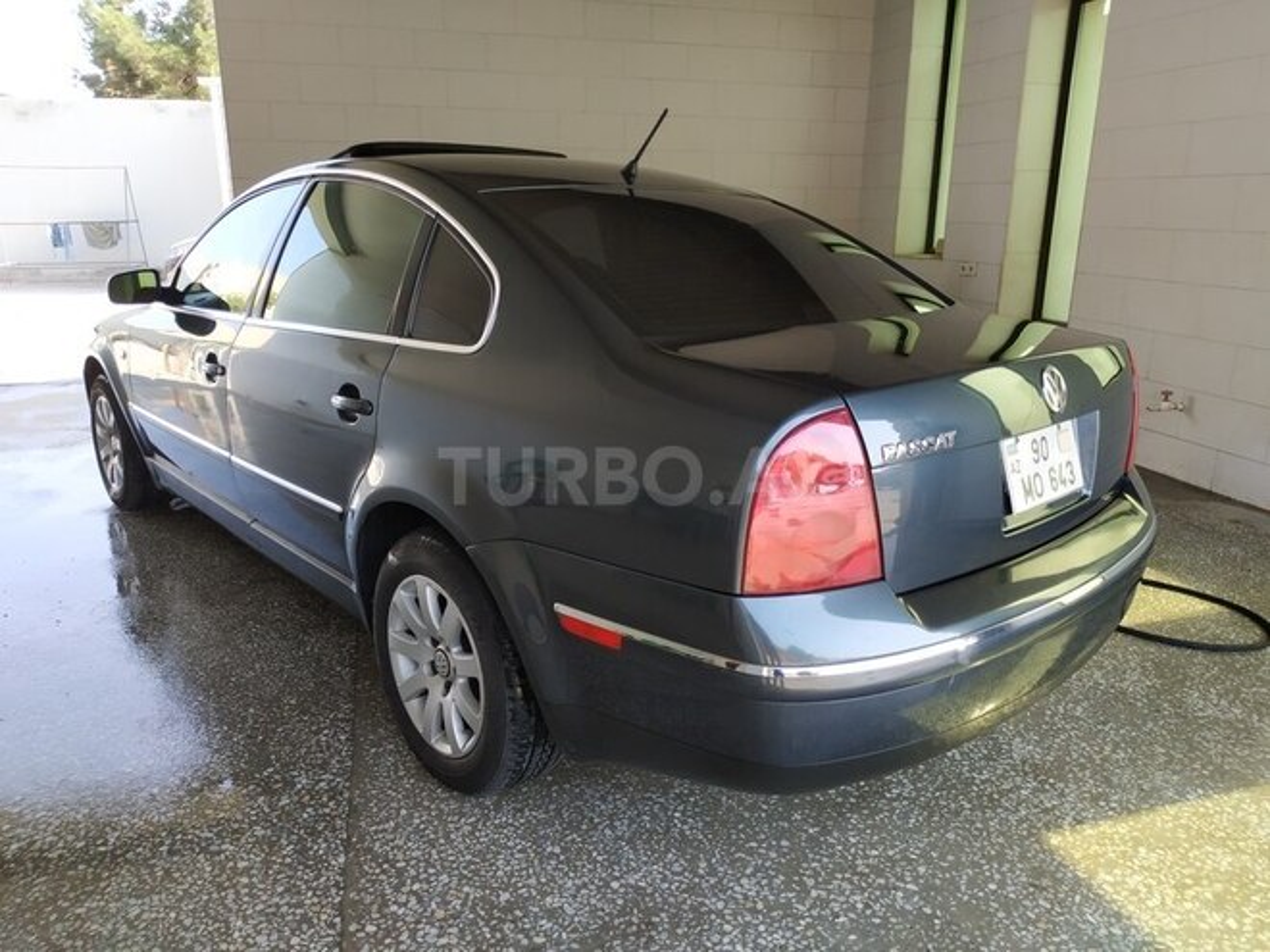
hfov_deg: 71.6
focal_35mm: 24
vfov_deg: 56.8
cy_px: 476
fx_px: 881
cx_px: 635
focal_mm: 3.94
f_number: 1.9
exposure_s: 1/229
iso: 250
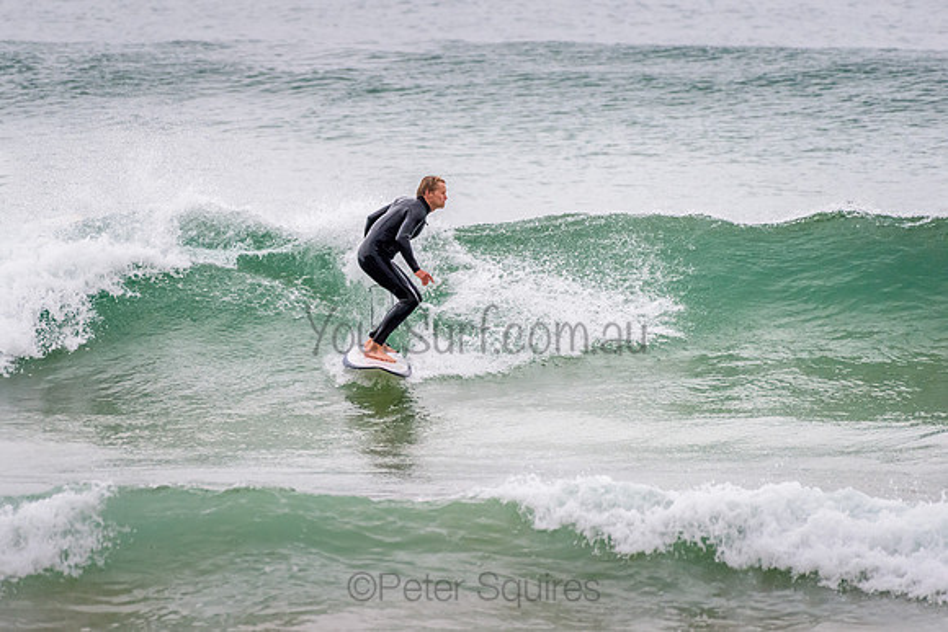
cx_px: 367
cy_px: 271
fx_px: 16154
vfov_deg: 2.2
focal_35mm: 613
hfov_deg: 3.4
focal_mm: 500
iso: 900
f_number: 5.6
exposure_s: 1/1000
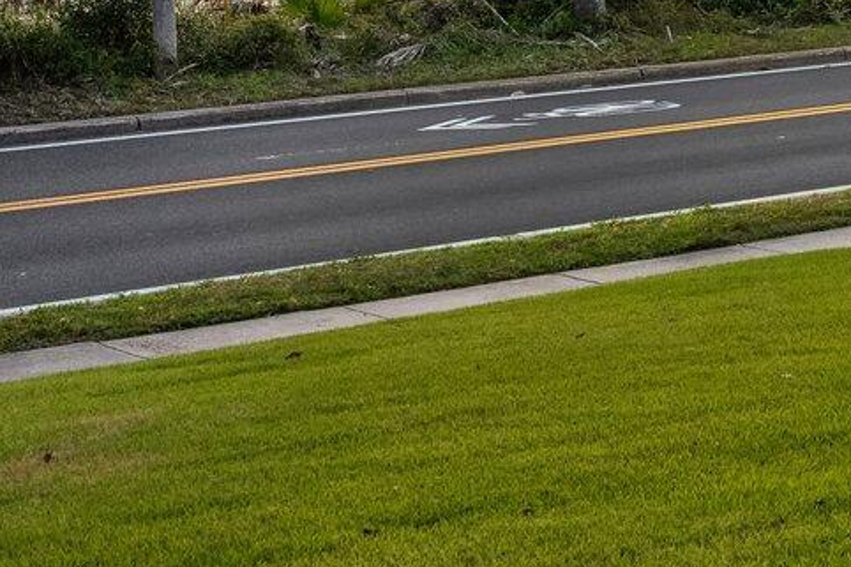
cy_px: -142
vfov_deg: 13.0
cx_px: 1382
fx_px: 2410
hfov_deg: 17.4
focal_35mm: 102
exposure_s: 1/6
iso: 500
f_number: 9
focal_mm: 24
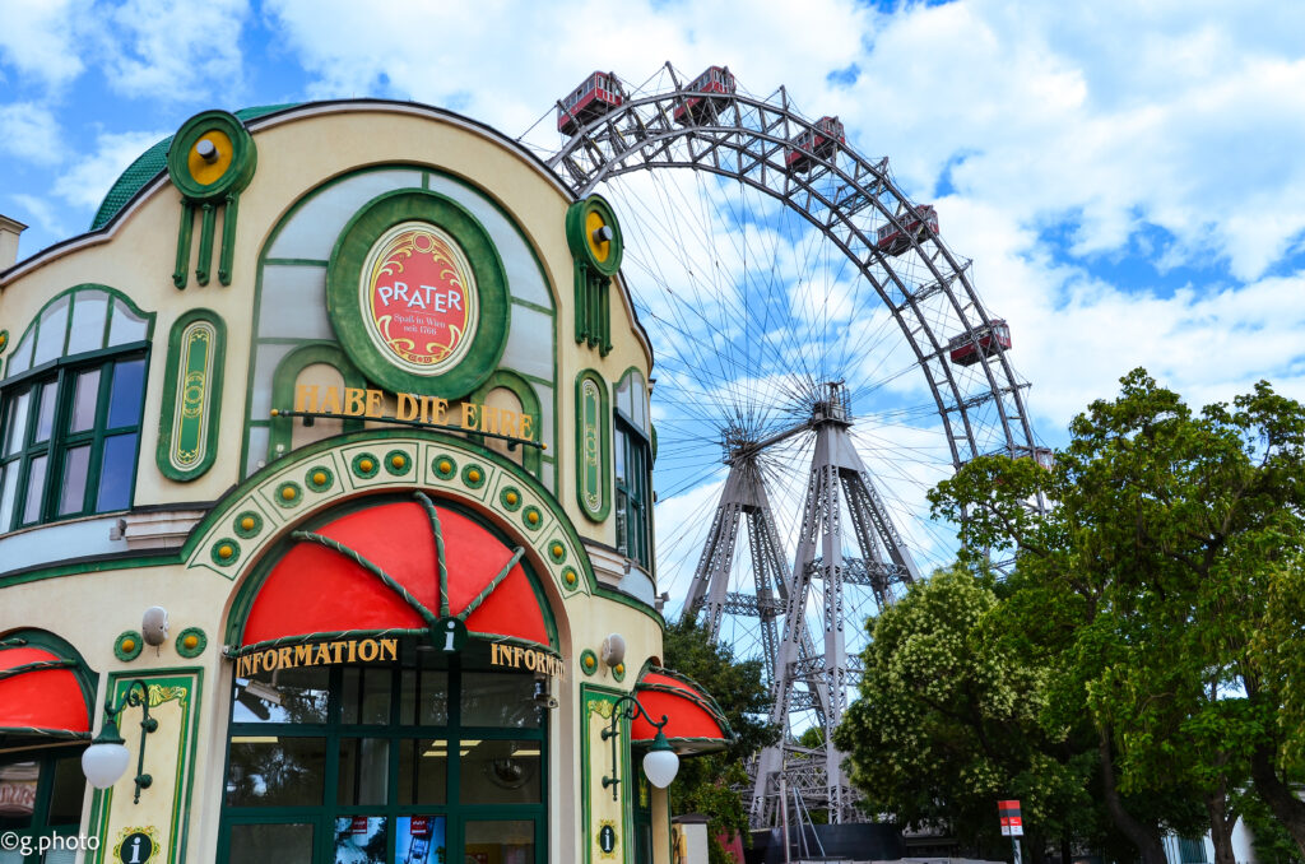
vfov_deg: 36.7
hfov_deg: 53.2
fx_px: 1302
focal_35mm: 36
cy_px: 432
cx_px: 652
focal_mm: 24
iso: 125
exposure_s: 1/320
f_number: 7.1
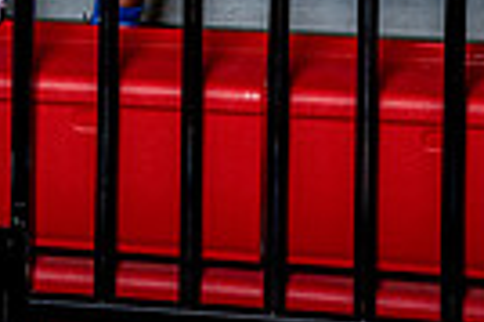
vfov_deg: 9.9
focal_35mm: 121
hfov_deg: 16.9
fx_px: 1625
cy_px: -459
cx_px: 134
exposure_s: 1/250
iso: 320
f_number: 6.3
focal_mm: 36
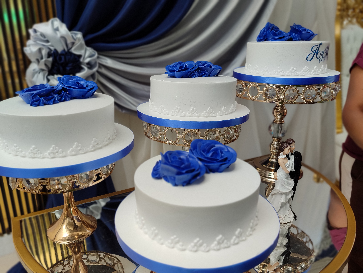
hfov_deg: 69.4
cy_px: 136
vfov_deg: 54.9
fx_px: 262
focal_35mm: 25
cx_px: 182
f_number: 1.89
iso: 126
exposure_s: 1/120
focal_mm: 5.95
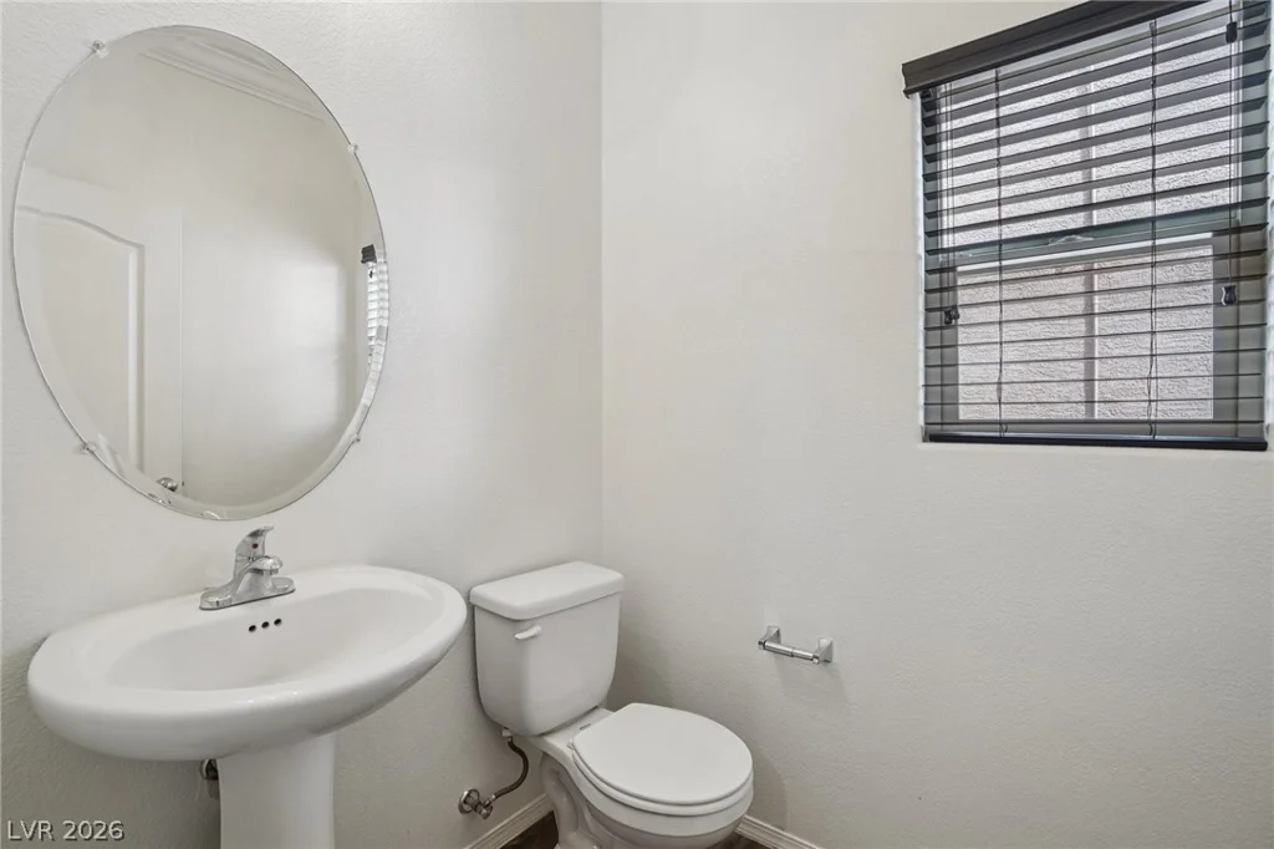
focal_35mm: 16
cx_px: 637
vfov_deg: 73.7
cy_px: 424
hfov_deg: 96.8
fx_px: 566
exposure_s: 1/25
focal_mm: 16
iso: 400
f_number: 8
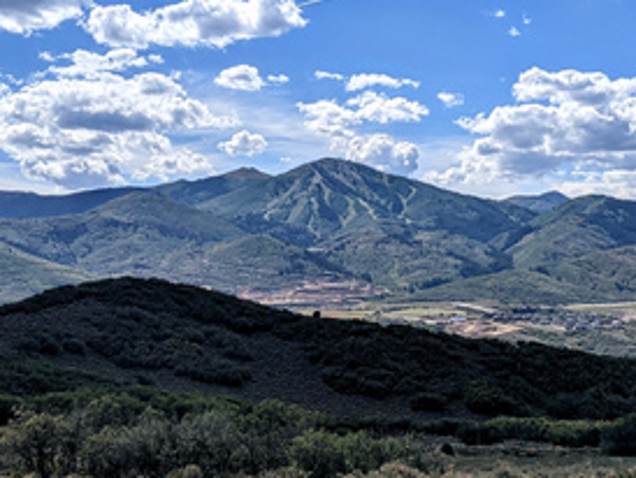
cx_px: 425
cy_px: 190
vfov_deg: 23.3
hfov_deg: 30.5
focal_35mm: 63
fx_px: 1159
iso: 48
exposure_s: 1/7812
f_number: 1.73
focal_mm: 4.38
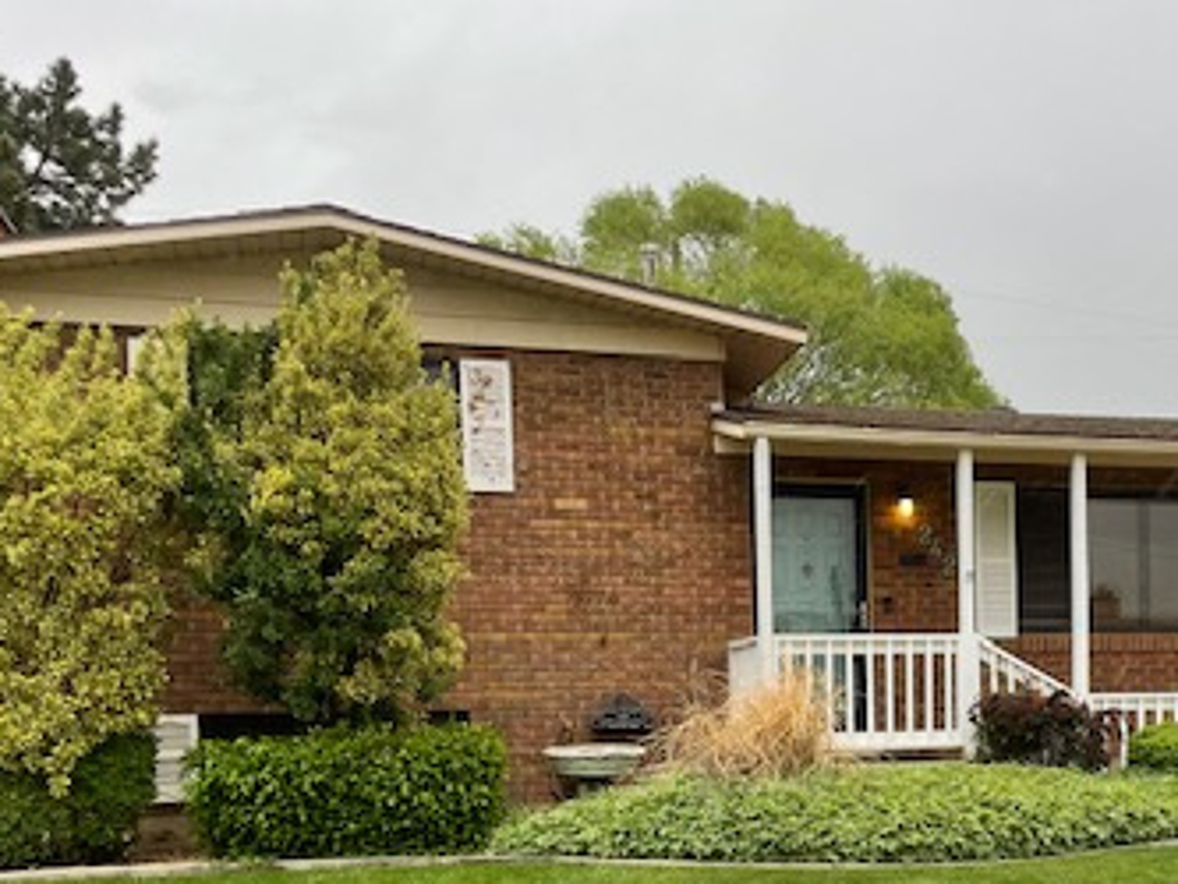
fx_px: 1702
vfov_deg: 28.1
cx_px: 966
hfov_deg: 36.7
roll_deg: +1.7
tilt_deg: -0.8
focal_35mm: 50
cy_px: 789
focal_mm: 4.2
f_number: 1.6
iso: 32
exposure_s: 1/383
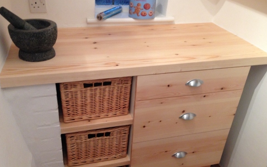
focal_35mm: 37
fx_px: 269
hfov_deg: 52.7
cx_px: 129
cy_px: 101
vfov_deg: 34.4
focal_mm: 4.12
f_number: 2.4
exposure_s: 1/20
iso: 160
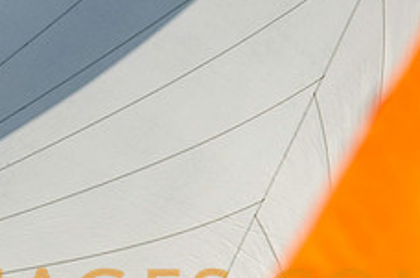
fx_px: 18930
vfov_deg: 0.8
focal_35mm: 1626
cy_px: 283
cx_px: -95
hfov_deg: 1.3
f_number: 5.6
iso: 400
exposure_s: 1/3200
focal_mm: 600
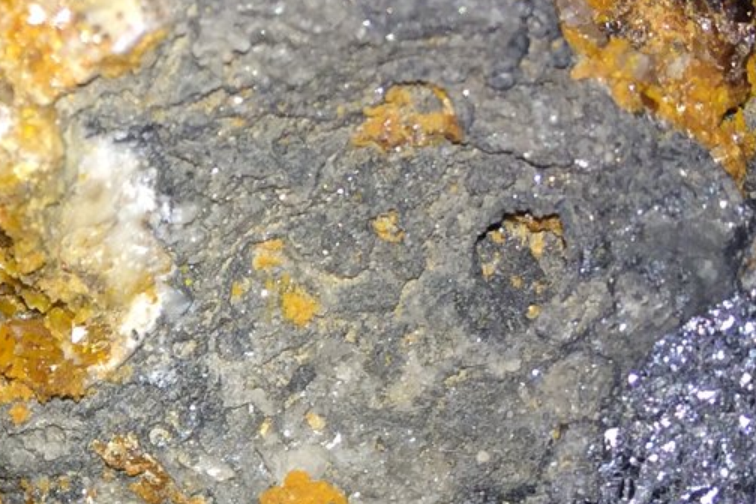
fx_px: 2079
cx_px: -142
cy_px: 618
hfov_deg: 19.5
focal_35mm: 99
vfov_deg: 13.4
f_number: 2.2
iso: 32
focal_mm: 4.12
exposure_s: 1/249
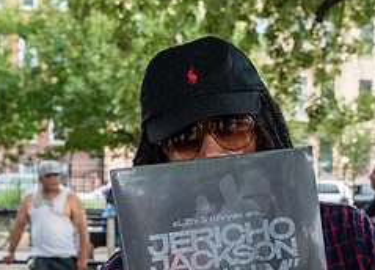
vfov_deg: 16.0
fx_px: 940
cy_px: 267
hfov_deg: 22.4
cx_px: 261
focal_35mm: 88
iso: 1000
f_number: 4.5
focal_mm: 31
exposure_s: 1/250
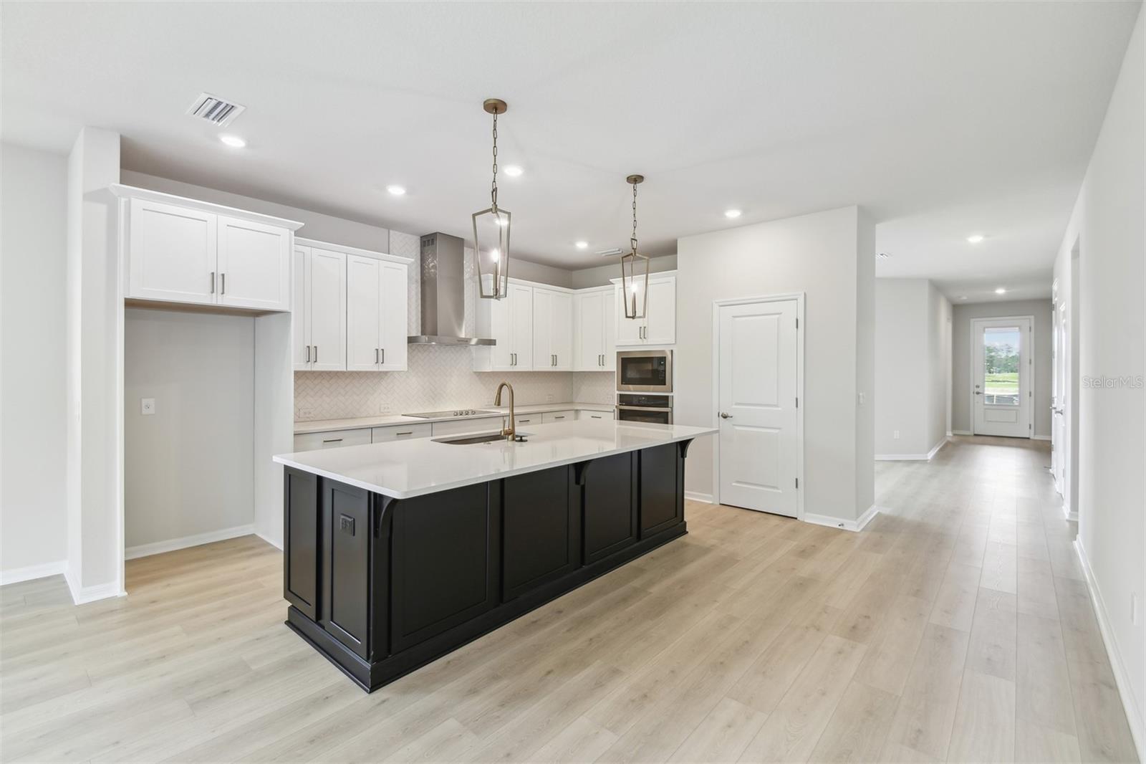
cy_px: 382
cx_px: 573
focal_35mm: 15
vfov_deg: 77.3
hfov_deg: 100.4
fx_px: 477
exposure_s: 1/13
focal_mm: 10
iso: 100
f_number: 7.1
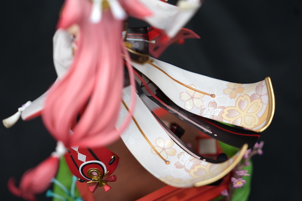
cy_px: 100
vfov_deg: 19.5
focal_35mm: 70
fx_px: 587
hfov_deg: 28.8
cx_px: 151
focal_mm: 70
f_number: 2.8
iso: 200
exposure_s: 1/80
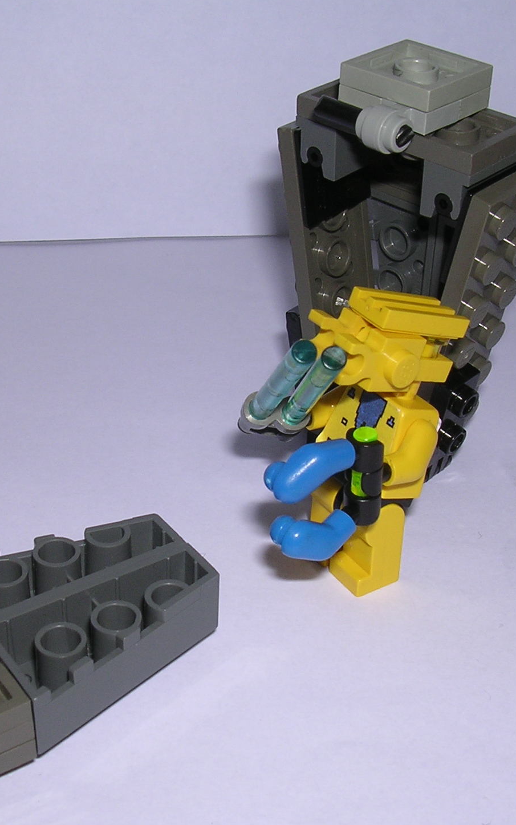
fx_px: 1282
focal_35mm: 57
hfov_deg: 22.7
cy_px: 425
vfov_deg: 35.7
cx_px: 195
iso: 100
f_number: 5.6
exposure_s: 1/60.1
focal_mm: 5.8
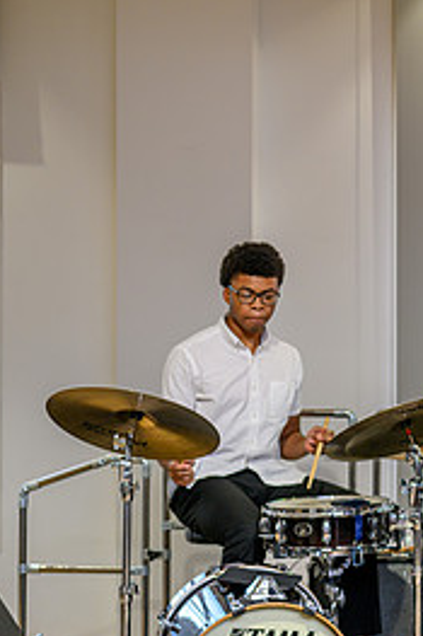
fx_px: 1447
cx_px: 616
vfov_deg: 24.8
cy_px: 366
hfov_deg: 15.5
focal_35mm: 82
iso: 400
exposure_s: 1/200
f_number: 2
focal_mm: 37
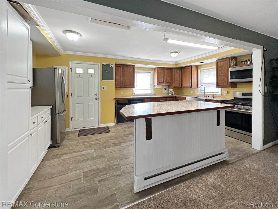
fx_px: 112
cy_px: 104
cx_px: 139
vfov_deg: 85.7
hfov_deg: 102.1
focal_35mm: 14
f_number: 2.2
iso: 200
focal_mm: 2.22
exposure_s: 1/120
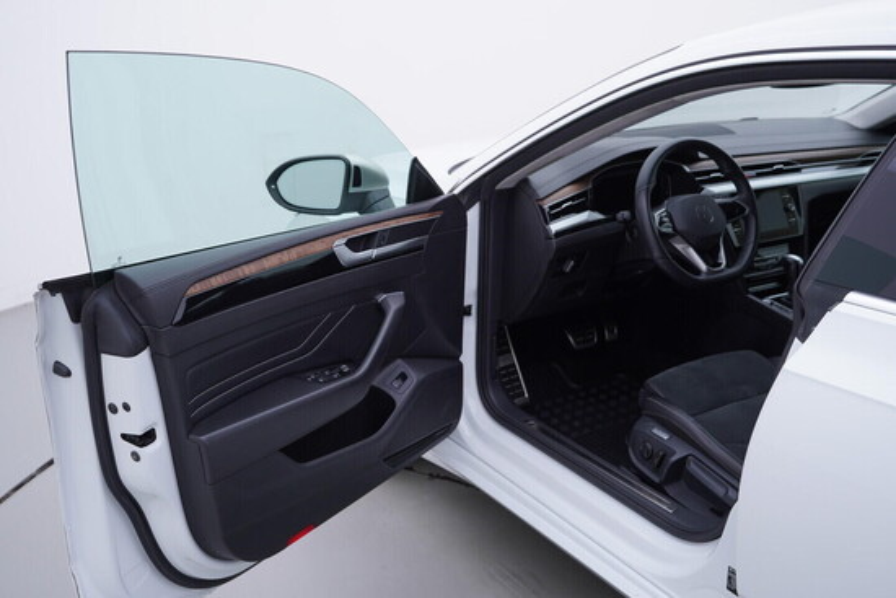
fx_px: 896
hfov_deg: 53.1
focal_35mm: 36
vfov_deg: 36.9
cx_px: 448
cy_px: 299
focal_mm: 24
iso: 125
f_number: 3.5
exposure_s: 1/60
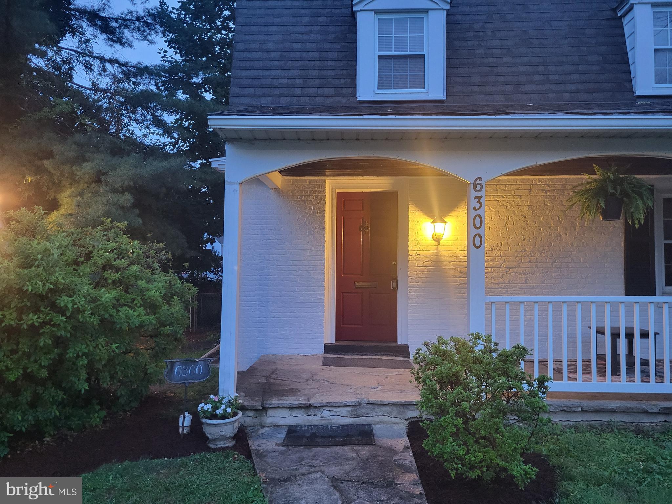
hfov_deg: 67.3
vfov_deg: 53.1
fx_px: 505
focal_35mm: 26
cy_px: 252
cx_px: 336
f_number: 1.8
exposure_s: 1/30
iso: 640
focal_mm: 5.4
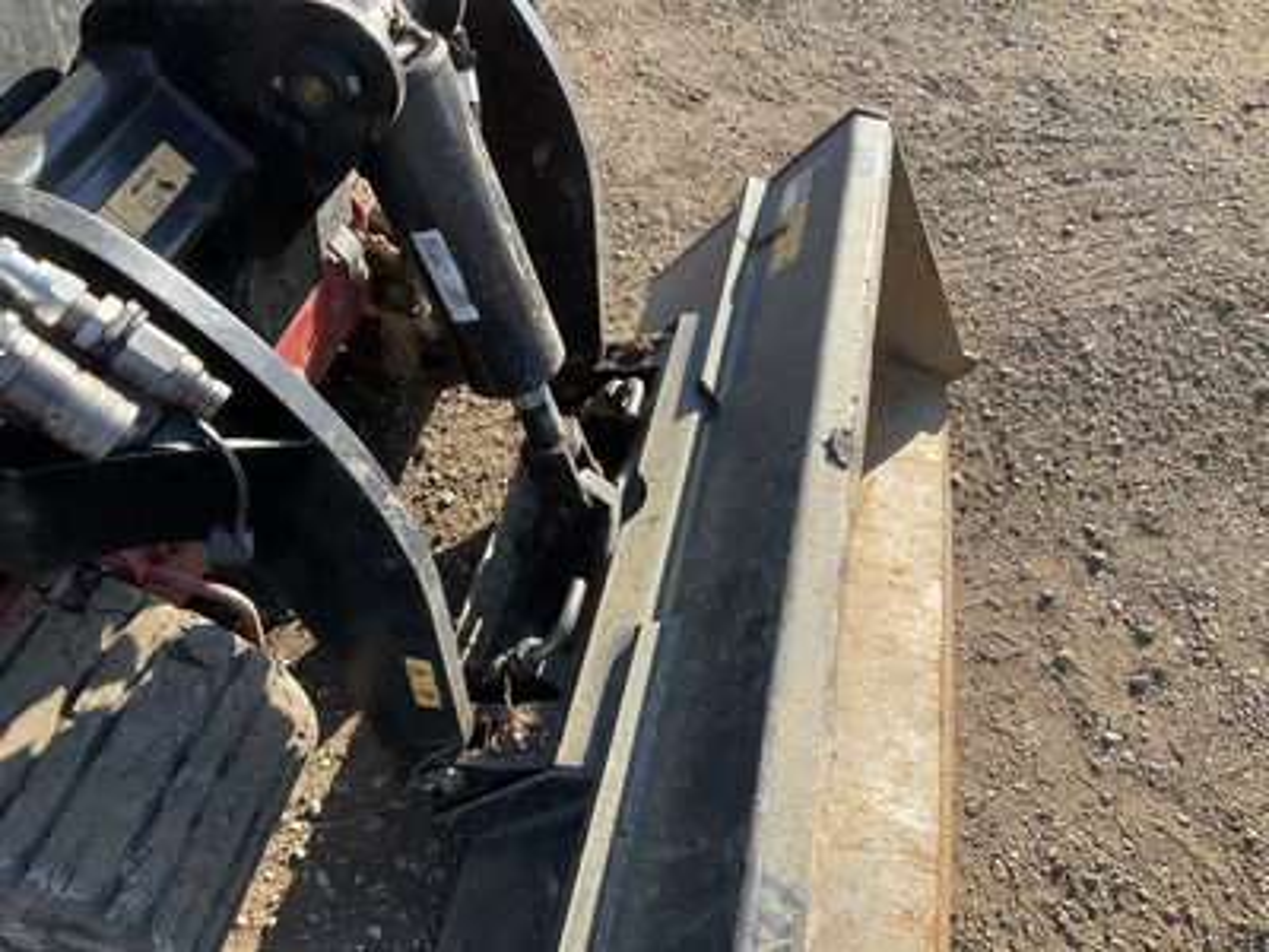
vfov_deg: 48.2
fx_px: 1063
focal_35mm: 29
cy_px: 476
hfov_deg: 61.7
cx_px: 634
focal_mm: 3
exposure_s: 1/491
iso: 25
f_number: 1.8
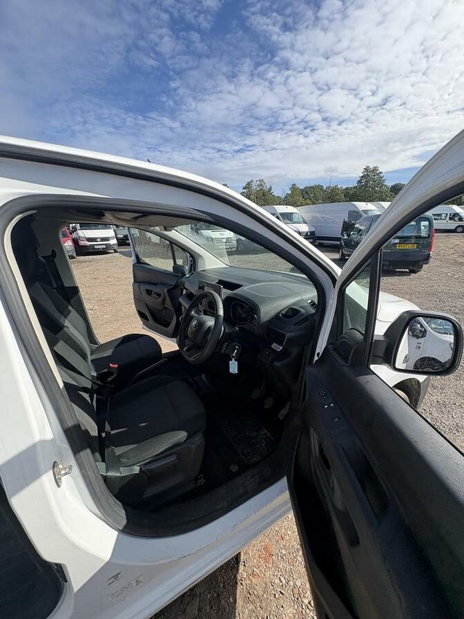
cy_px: 310
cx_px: 232
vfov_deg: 102.1
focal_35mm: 14
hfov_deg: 85.7
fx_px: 250
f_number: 2.2
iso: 64
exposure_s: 1/804
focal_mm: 2.22
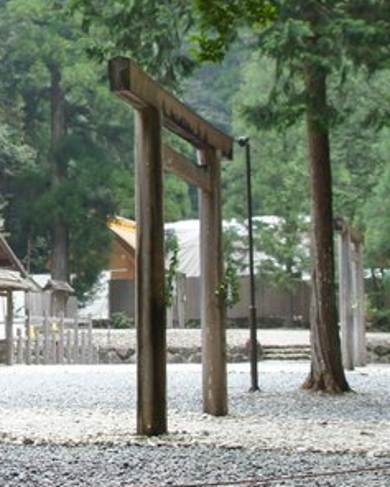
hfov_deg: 19.5
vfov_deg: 24.7
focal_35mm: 77
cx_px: 31
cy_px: 181
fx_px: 1110
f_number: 4
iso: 250
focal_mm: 18
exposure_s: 1/160
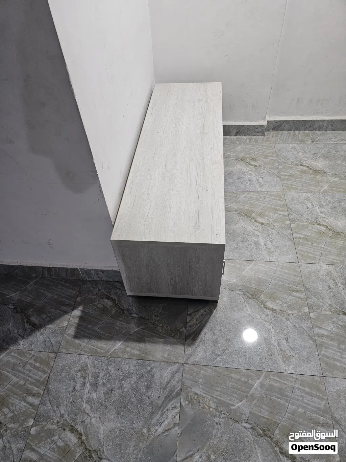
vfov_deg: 73.9
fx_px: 306
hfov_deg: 58.9
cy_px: 231
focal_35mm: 23
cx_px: 173
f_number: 1.7
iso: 500
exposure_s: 1/100
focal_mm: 6.3
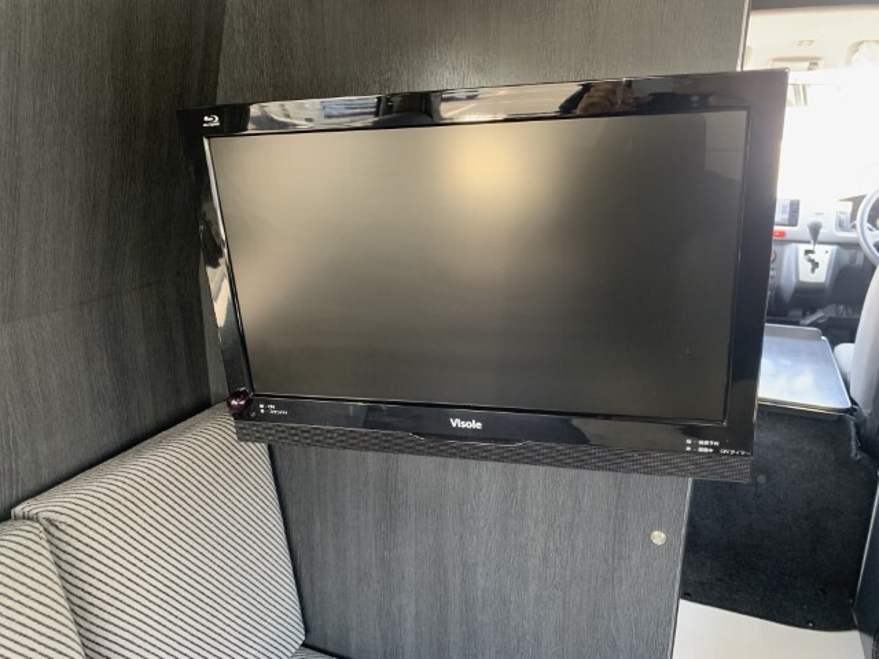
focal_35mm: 26
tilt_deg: -15.7
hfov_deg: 67.3
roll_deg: -0.1
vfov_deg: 53.1
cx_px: 440
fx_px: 660
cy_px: 330
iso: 320
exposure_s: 1/60
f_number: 1.8
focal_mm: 4.25
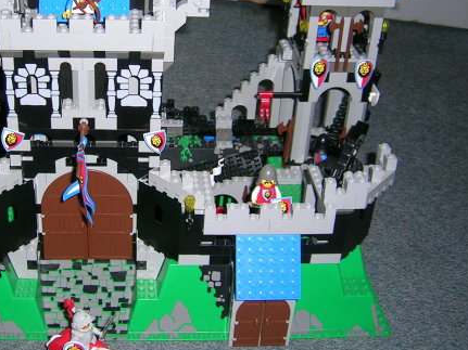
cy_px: 132
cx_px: 136
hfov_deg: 36.2
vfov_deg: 27.9
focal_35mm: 52
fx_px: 703
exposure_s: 1/60.1
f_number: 2.8
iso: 50
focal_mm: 5.4
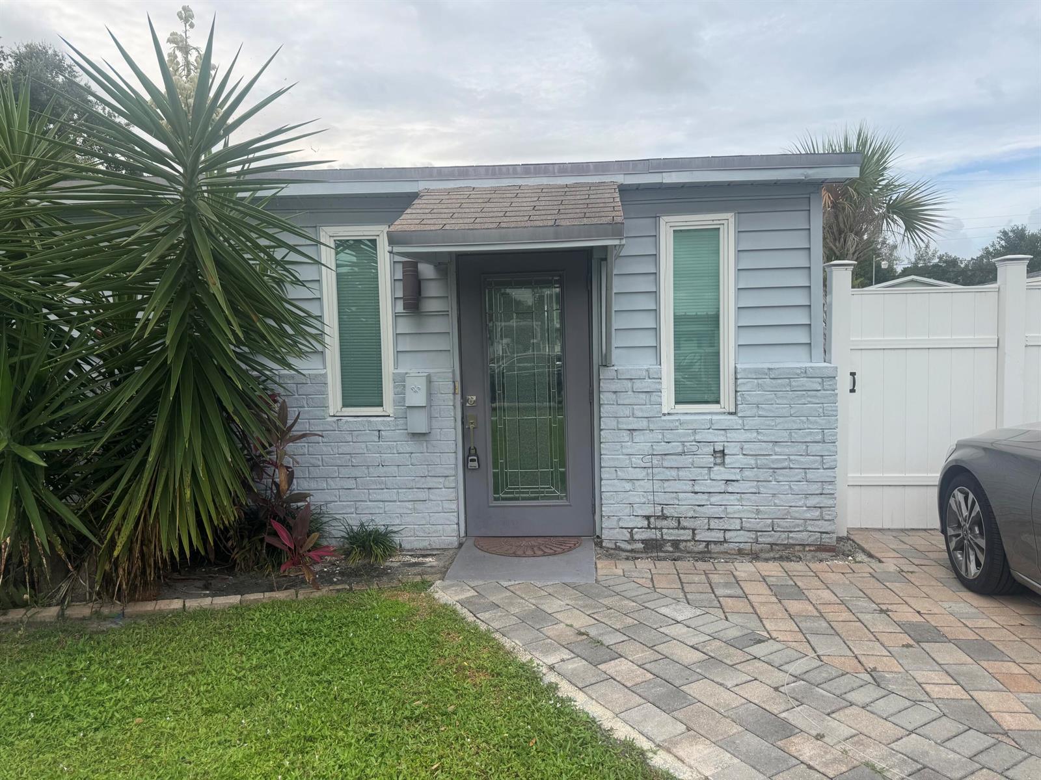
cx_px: 520
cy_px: 390
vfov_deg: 56.8
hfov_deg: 71.6
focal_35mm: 24
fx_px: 722
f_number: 1.78
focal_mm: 6.76
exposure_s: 1/1678
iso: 80
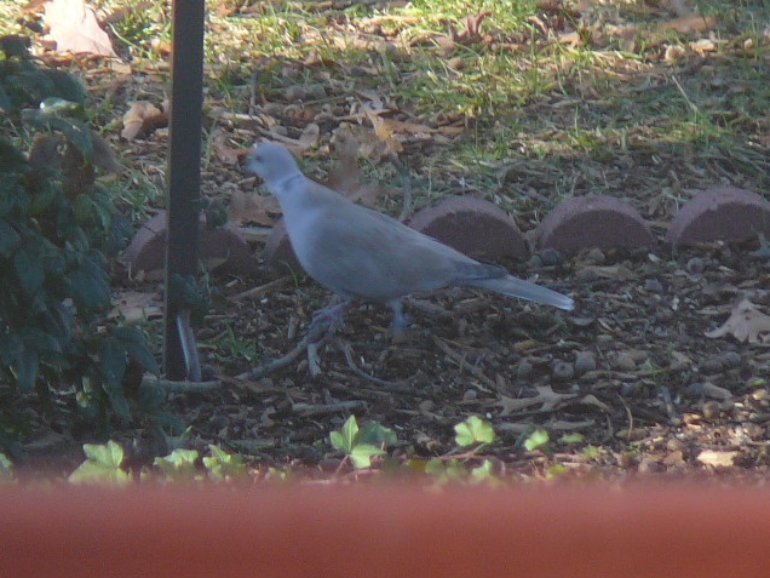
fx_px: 7830
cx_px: 385
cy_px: 290
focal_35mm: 352
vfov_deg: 4.2
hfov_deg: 5.6
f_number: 4.2
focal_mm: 52
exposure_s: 1/60
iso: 80
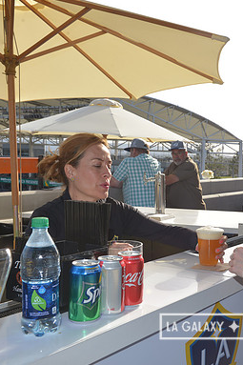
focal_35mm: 47
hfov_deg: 27.4
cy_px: 183
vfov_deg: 41.9
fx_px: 476
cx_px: 227
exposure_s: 1/200
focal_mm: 31
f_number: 13
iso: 200
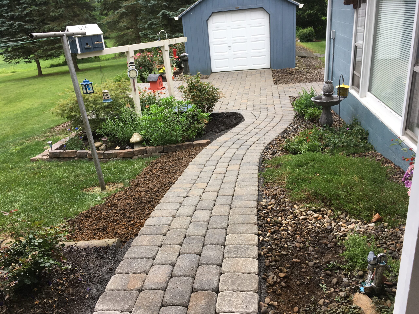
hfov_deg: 61.7
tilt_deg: -23.3
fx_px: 351
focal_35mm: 29
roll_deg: +6.1
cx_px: 210
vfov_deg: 48.2
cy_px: 157
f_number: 2.2
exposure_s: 1/120
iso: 25
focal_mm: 4.15
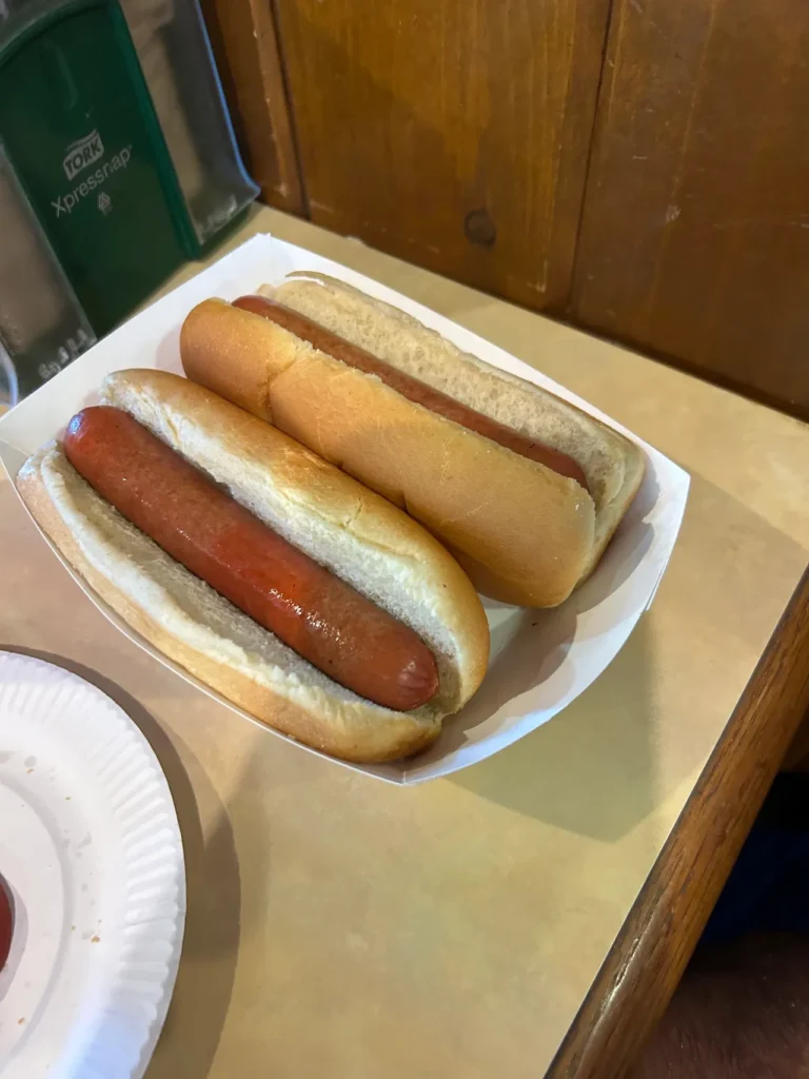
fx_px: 810
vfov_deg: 67.3
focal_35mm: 26
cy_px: 540
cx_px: 404
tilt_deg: -55.4
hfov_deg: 53.1
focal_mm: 5.7
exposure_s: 1/60
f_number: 1.5
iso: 400
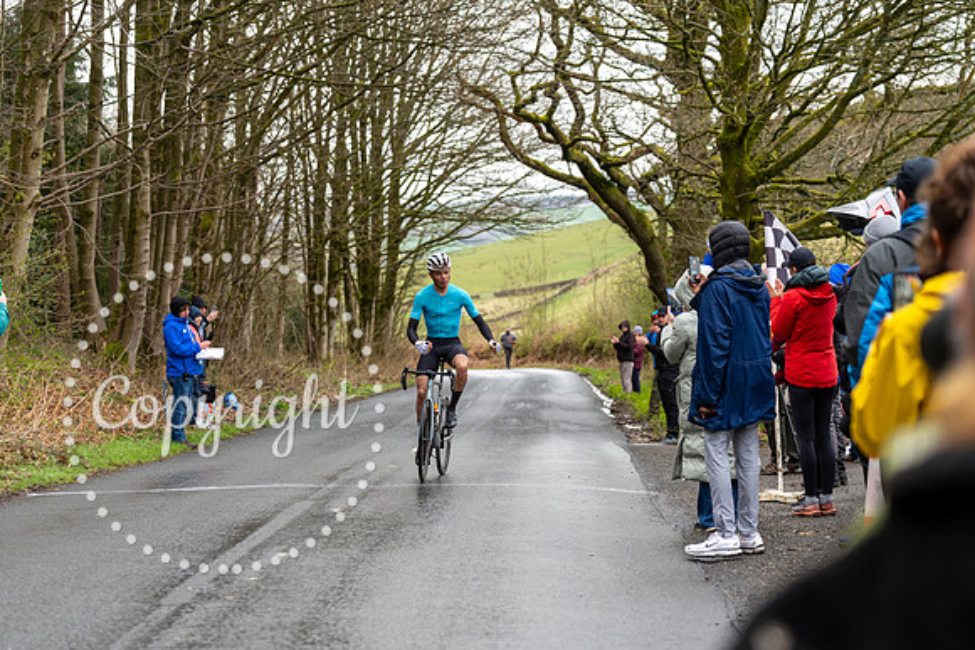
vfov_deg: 17.1
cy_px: 325
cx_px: 488
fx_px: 2167
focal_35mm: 80
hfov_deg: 25.4
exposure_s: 1/1000
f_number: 3.5
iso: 640
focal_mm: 80
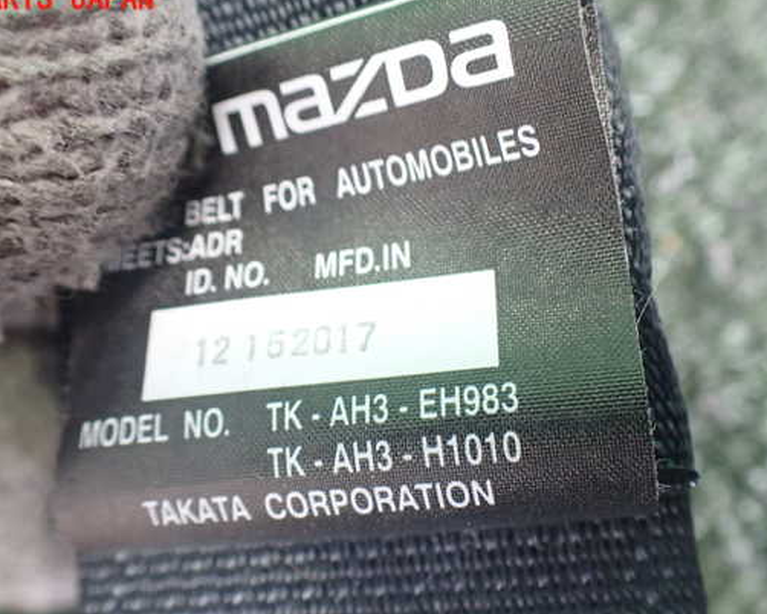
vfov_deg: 42.2
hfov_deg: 51.4
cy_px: 324
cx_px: 335
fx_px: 795
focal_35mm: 35
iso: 800
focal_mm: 5.4
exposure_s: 1/50
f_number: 2.3
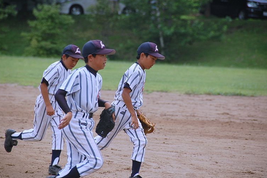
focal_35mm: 269
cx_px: 131
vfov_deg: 5.1
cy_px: 92
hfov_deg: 7.7
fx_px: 1993
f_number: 5.6
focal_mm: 170
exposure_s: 1/1000
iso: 320
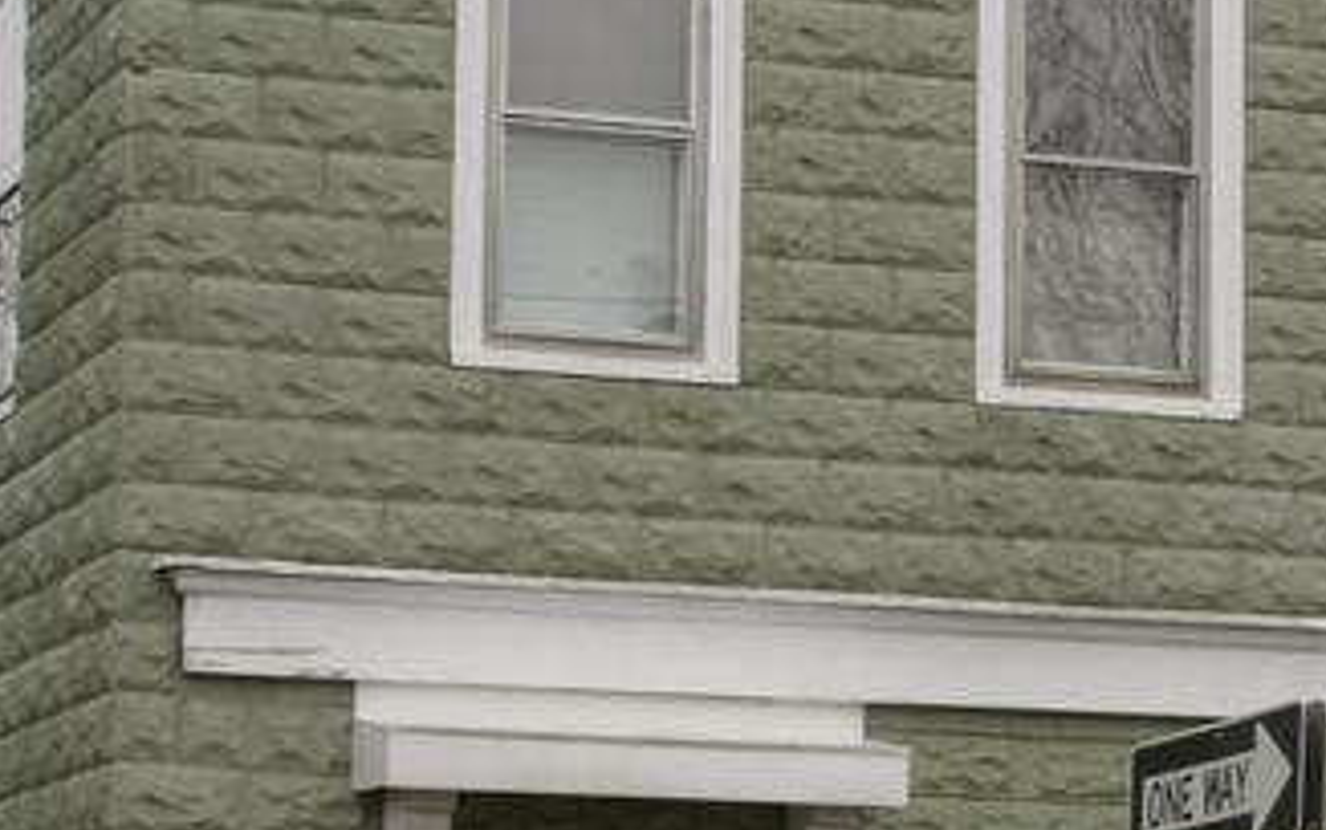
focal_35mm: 144
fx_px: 5206
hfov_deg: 14.4
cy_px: 580
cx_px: 1228
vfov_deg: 9.1
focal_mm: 30
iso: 100
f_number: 8
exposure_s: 1/80
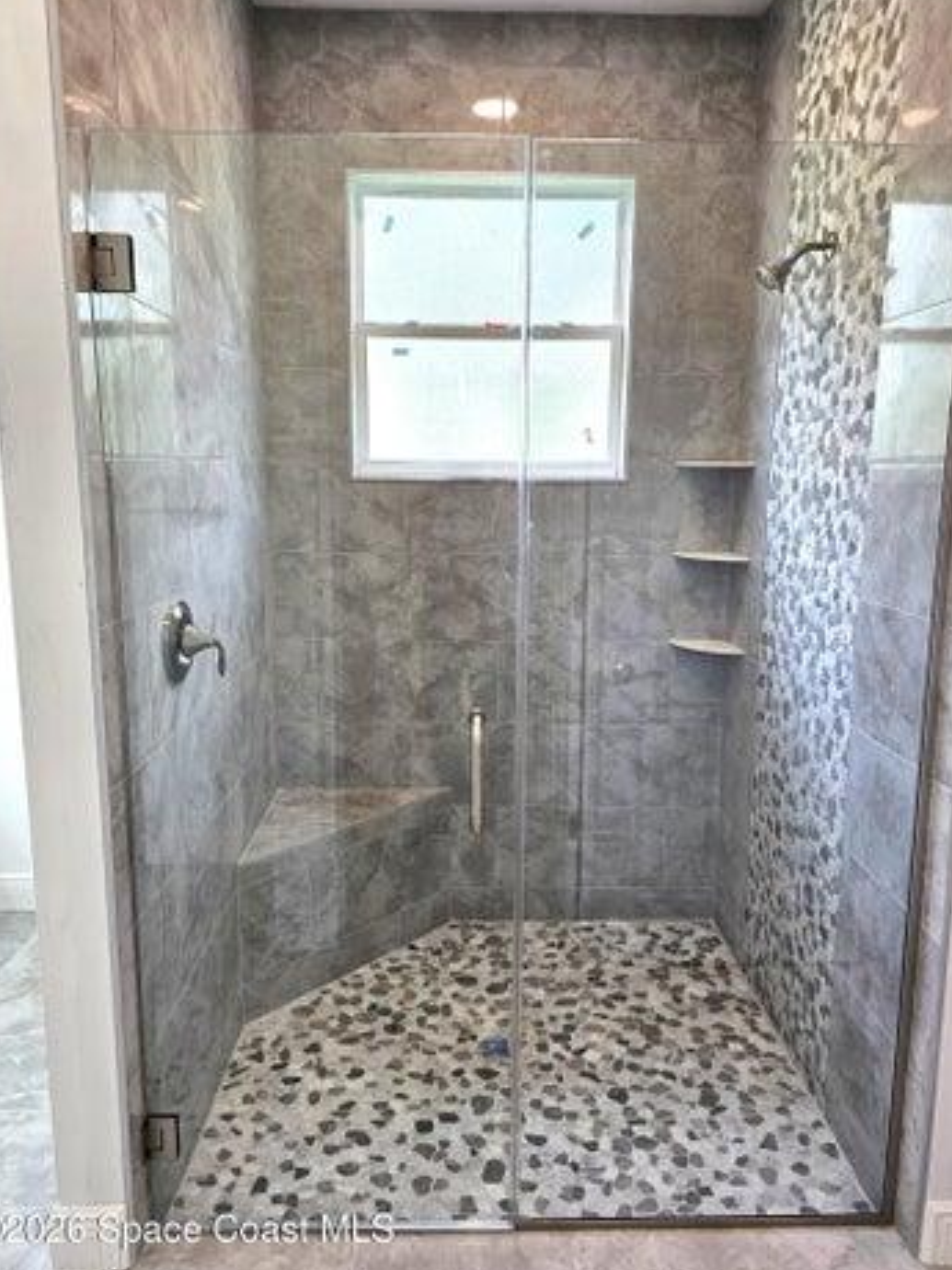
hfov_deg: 56.8
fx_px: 880
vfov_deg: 71.6
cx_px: 469
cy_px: 627
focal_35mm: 24
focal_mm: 6.3
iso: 64
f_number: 1.7
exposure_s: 1/120
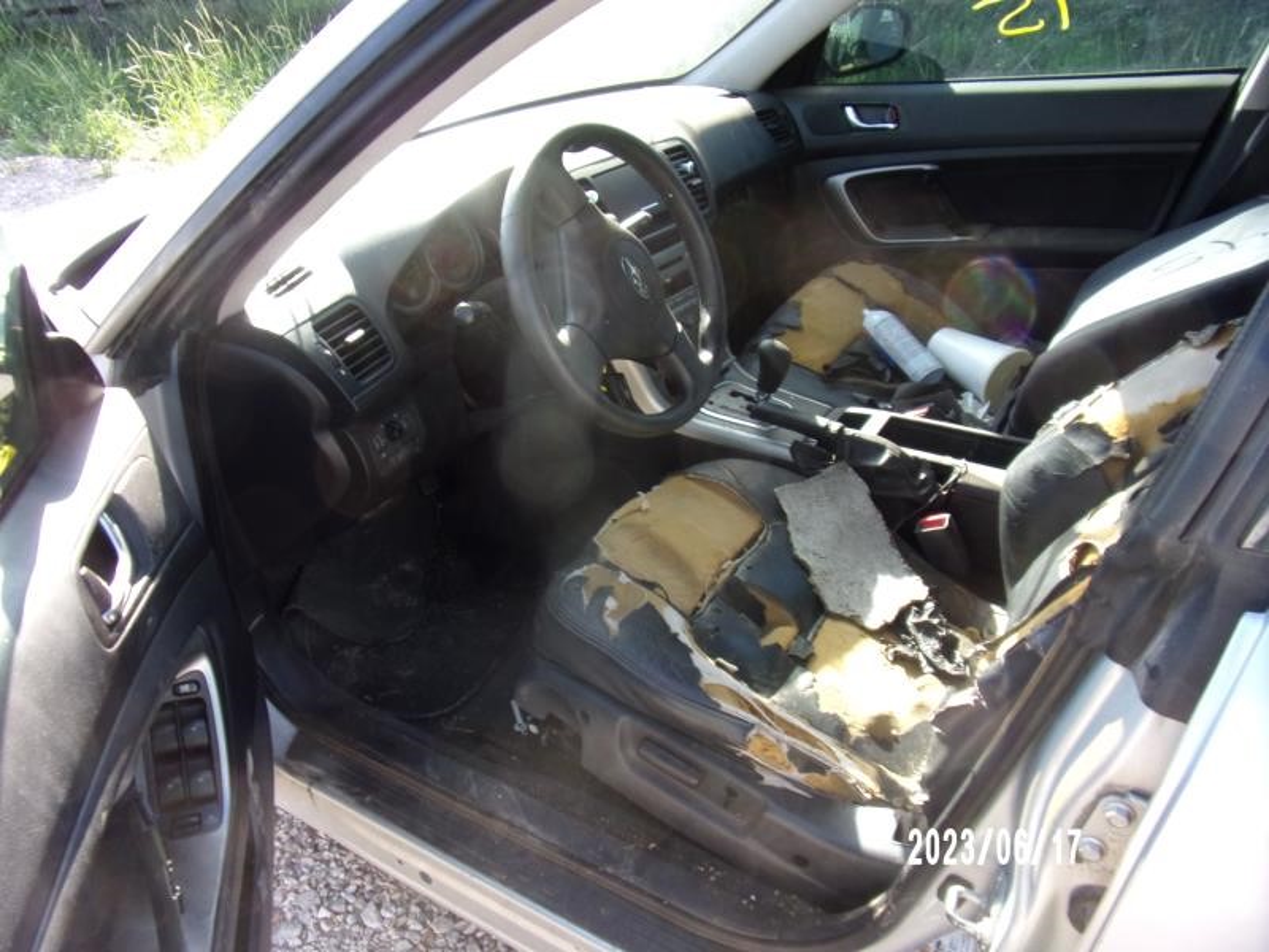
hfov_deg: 71.6
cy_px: 476
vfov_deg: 56.8
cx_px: 634
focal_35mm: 24
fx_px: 880
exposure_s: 1/100
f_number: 3.3
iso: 80
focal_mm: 4.3
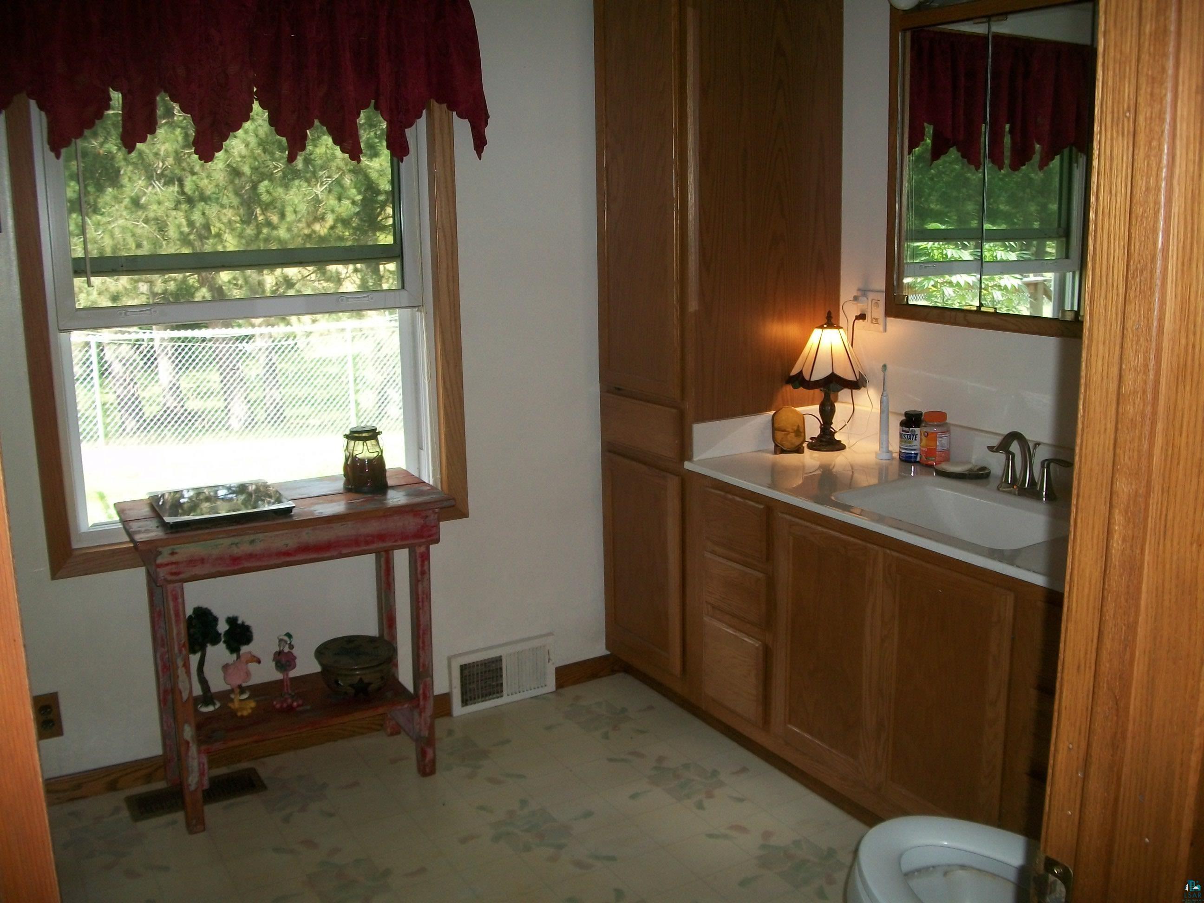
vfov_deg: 44.2
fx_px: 1113
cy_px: 452
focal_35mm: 32
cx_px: 602
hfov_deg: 56.8
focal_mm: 5.7
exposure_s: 1/60
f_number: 2.9
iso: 80
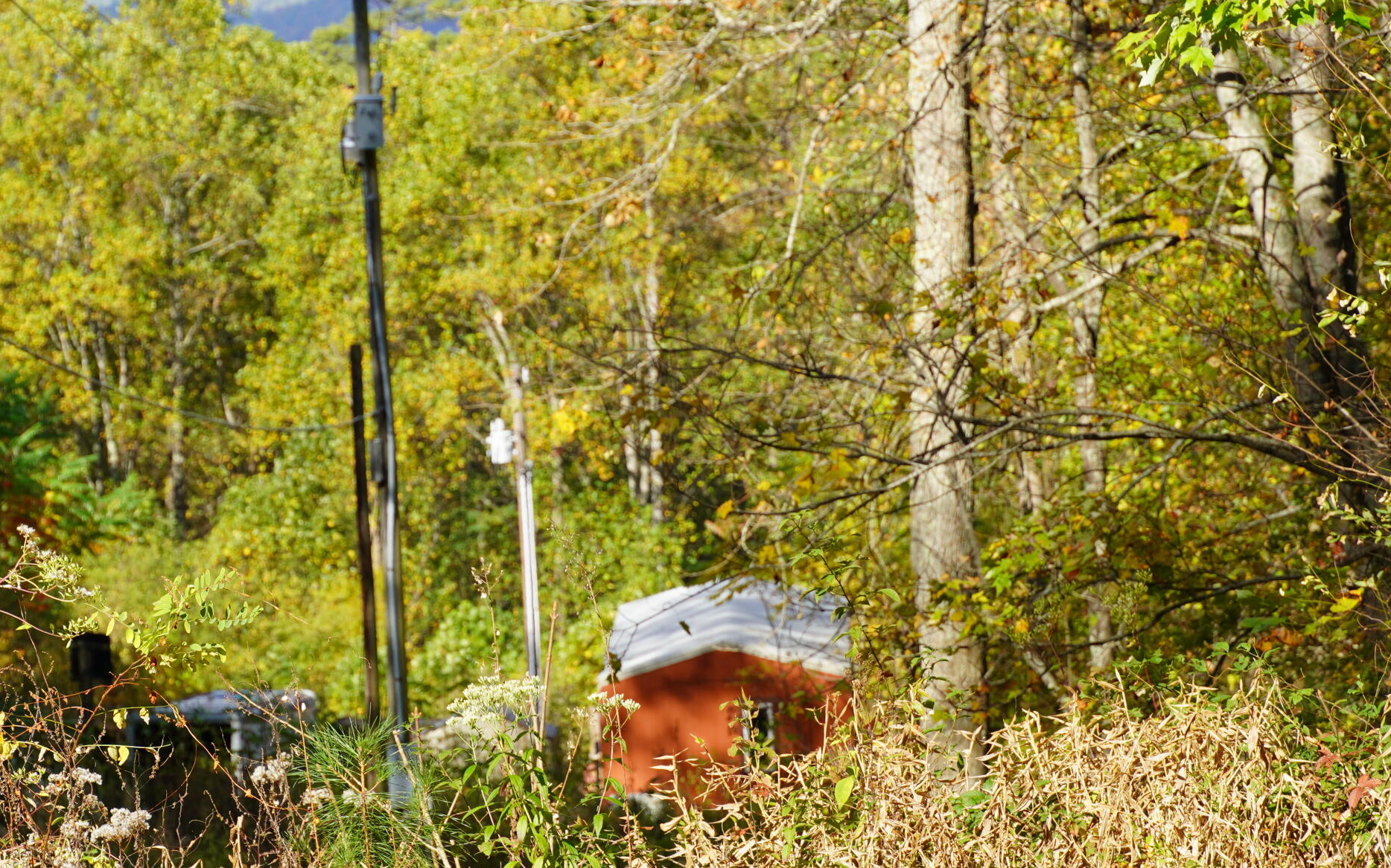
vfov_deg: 5.9
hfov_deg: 9.5
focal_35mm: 221
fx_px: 8377
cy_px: 200
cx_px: 337
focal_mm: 90
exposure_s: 1/200
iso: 100
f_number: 6.3
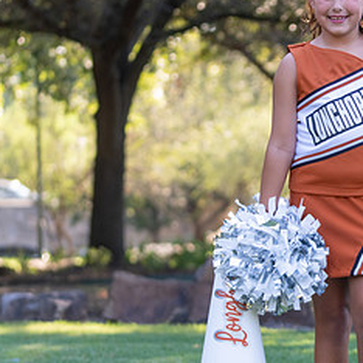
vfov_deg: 9.2
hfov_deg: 9.1
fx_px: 2254
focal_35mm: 190
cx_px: 380
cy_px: 203
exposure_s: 1/320
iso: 250
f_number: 2.8
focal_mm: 70
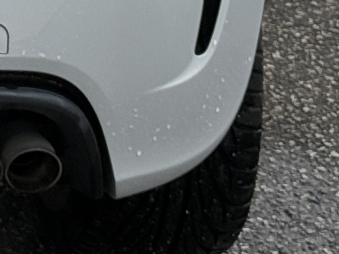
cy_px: -368
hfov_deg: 7.1
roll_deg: +1.8
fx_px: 2596
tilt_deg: -11.5
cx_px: -427
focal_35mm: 265
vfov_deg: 5.4
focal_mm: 6.76
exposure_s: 1/2146
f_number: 1.78
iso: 64
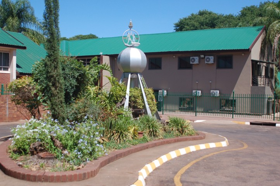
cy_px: 93
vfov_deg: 31.8
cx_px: 140
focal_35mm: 42
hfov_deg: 46.4
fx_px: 326
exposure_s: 1/1600
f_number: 5.6
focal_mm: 28
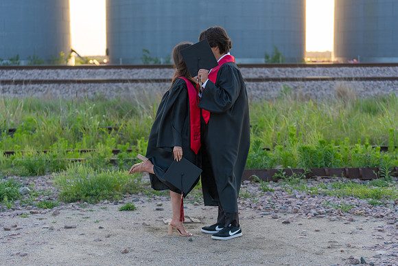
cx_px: 199
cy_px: 133
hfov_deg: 26.6
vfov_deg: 17.9
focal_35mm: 76
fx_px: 843
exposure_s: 1/320
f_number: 2.8
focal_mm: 70
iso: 160
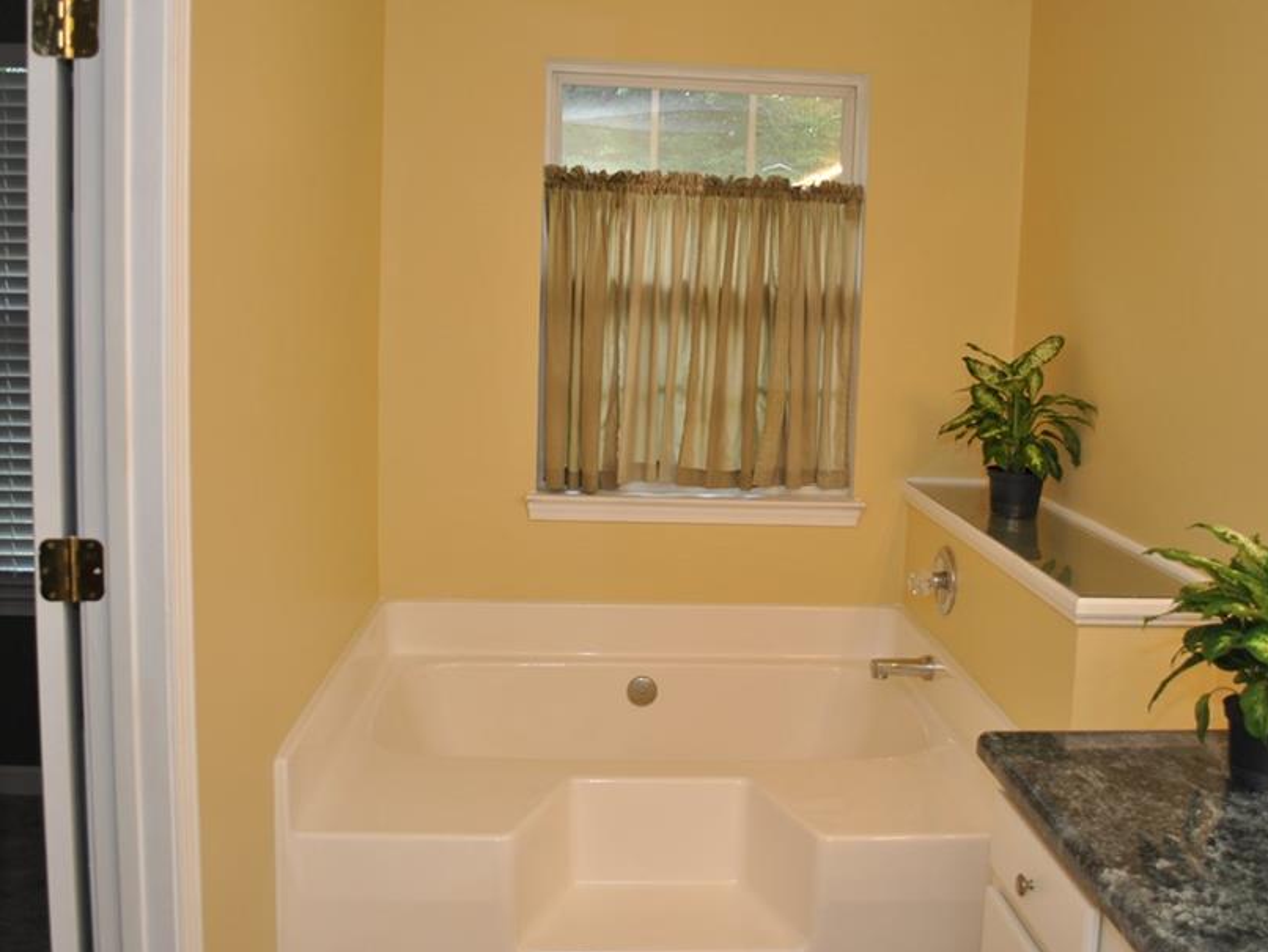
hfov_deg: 55.3
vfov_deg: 42.9
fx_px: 1209
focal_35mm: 33
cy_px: 436
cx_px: 678
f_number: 4
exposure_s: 1/60
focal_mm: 18
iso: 200
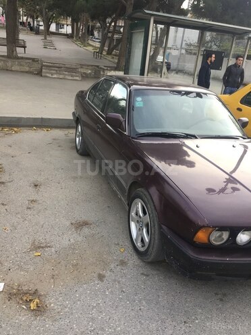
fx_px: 280
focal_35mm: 29
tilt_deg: -17.0
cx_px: 126
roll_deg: -5.7
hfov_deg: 48.2
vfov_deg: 61.7
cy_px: 168
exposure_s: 1/100
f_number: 2.2
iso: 50
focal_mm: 4.15
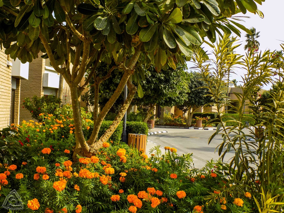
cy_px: 106
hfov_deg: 41.2
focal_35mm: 46
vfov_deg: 31.5
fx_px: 377
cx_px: 142
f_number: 3.7
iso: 80
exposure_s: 1/500
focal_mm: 8.1
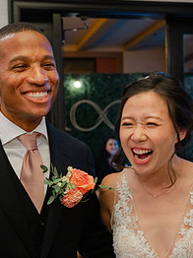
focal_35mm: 61
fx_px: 454
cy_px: 140
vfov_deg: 31.7
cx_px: 88
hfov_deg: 24.0
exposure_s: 1/125
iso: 500
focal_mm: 28
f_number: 2.8
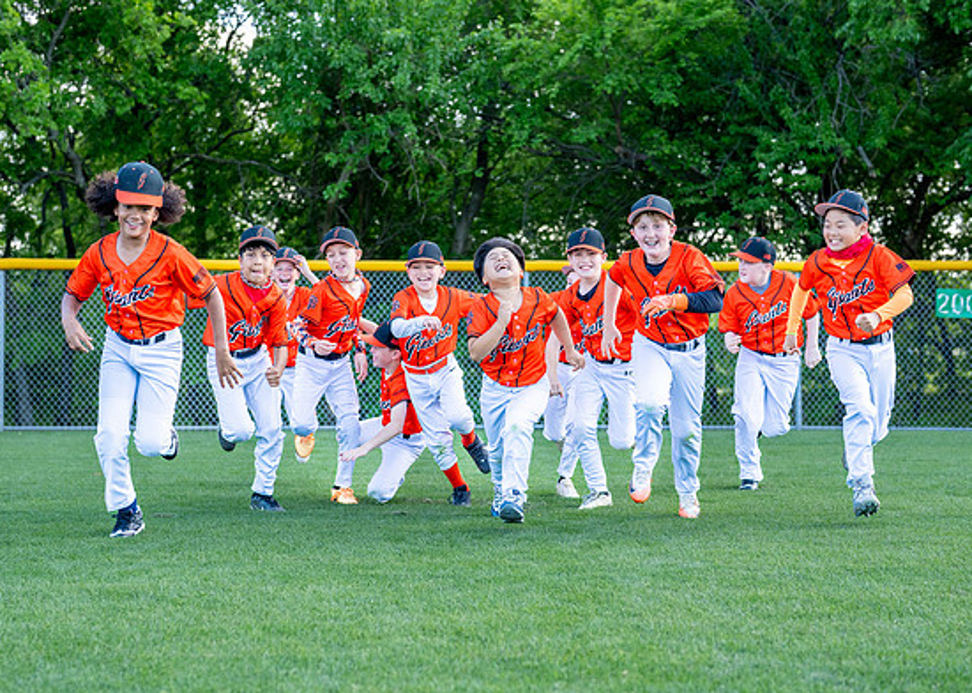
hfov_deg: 32.7
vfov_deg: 23.6
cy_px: 364
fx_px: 1655
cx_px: 460
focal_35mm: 60
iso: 400
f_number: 2.8
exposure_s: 1/1000
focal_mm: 50
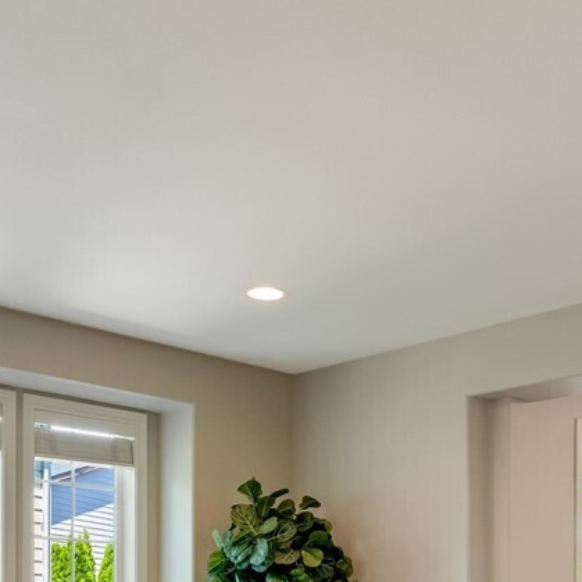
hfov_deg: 30.9
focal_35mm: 55
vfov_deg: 28.3
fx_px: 1046
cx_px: 368
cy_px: 640
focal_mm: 16
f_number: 9
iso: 400
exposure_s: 1/250
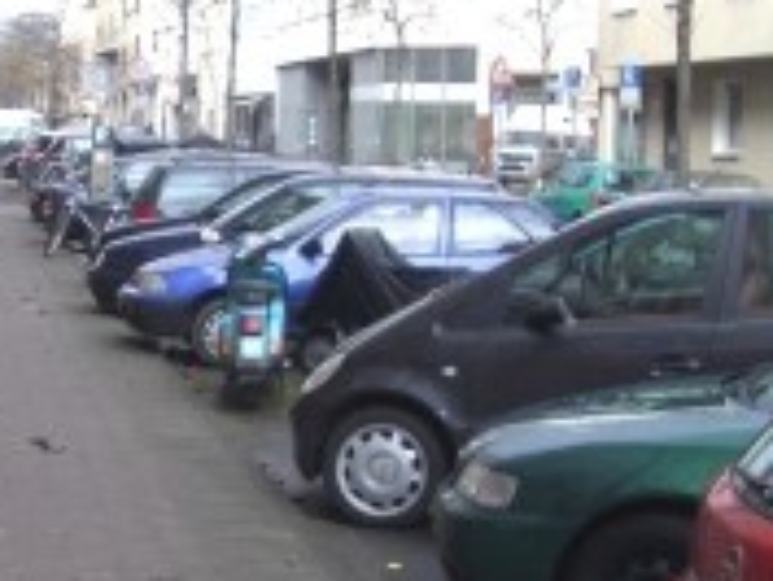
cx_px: 74
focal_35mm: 79
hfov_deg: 24.0
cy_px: 275
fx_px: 1765
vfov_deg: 18.7
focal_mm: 5.8
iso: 50
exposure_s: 1/250
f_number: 2.6
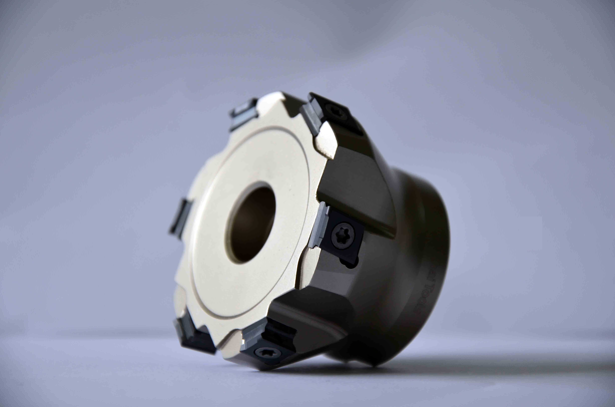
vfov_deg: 8.7
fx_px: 2685
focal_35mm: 158
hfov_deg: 13.1
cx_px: 308
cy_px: 204
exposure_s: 1/160
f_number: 6.3
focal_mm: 105
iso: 200
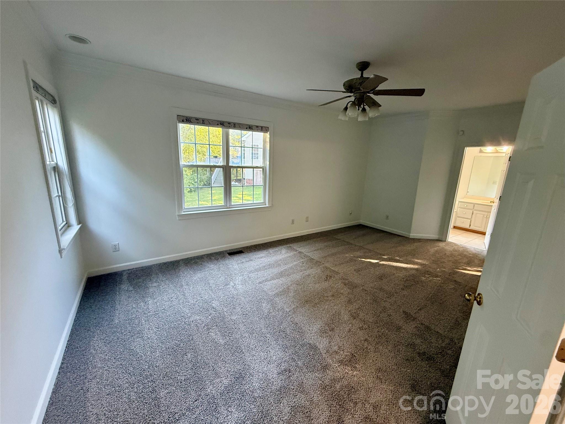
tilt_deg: -13.0
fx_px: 229
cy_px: 212
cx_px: 282
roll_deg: -2.4
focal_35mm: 14
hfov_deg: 102.1
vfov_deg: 85.7
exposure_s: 1/60
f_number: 2.2
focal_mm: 2.22
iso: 320
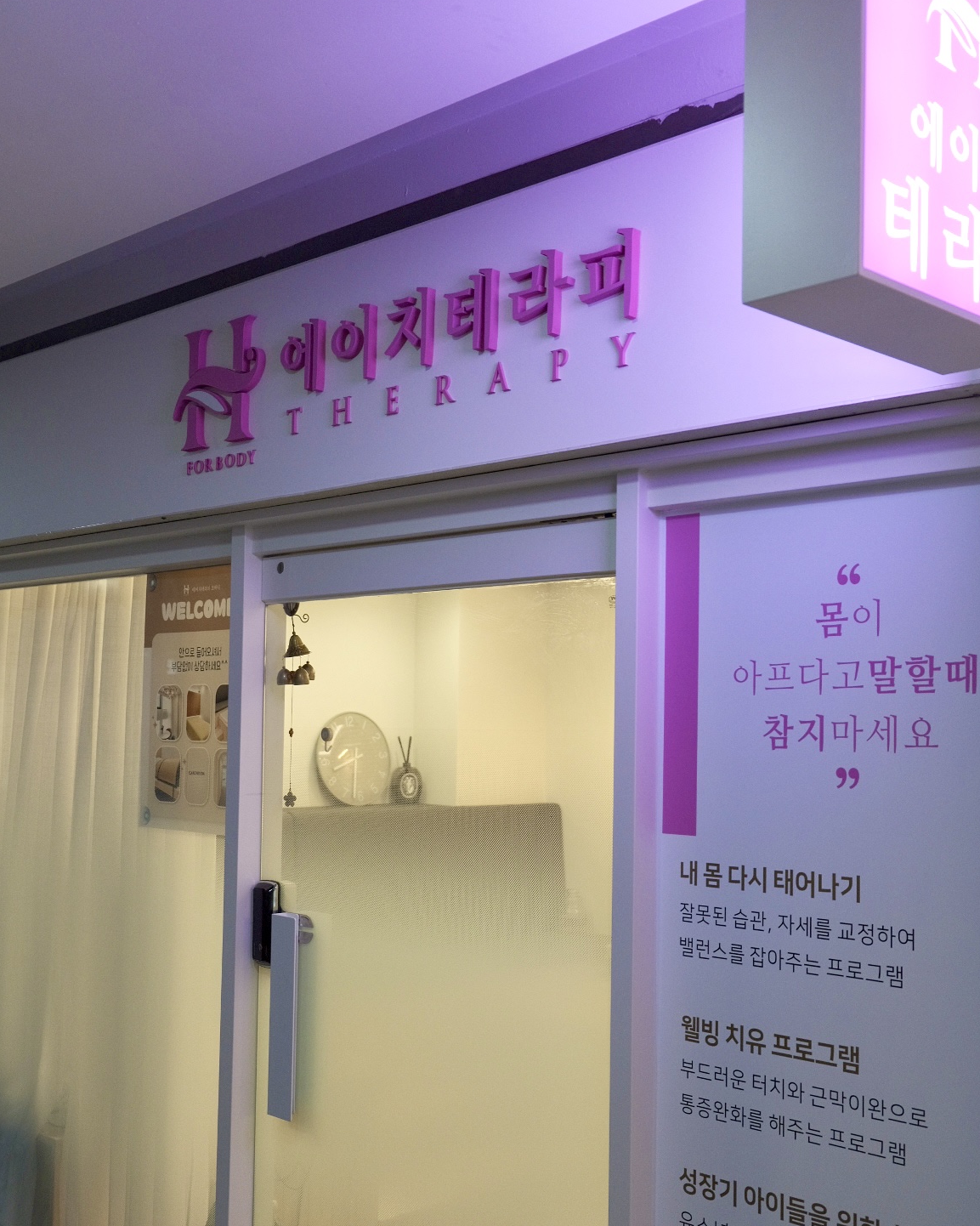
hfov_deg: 40.1
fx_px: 1342
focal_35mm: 37
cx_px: 500
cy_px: 675
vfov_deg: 49.0
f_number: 3.2
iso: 640
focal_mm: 21.4
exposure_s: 1/90
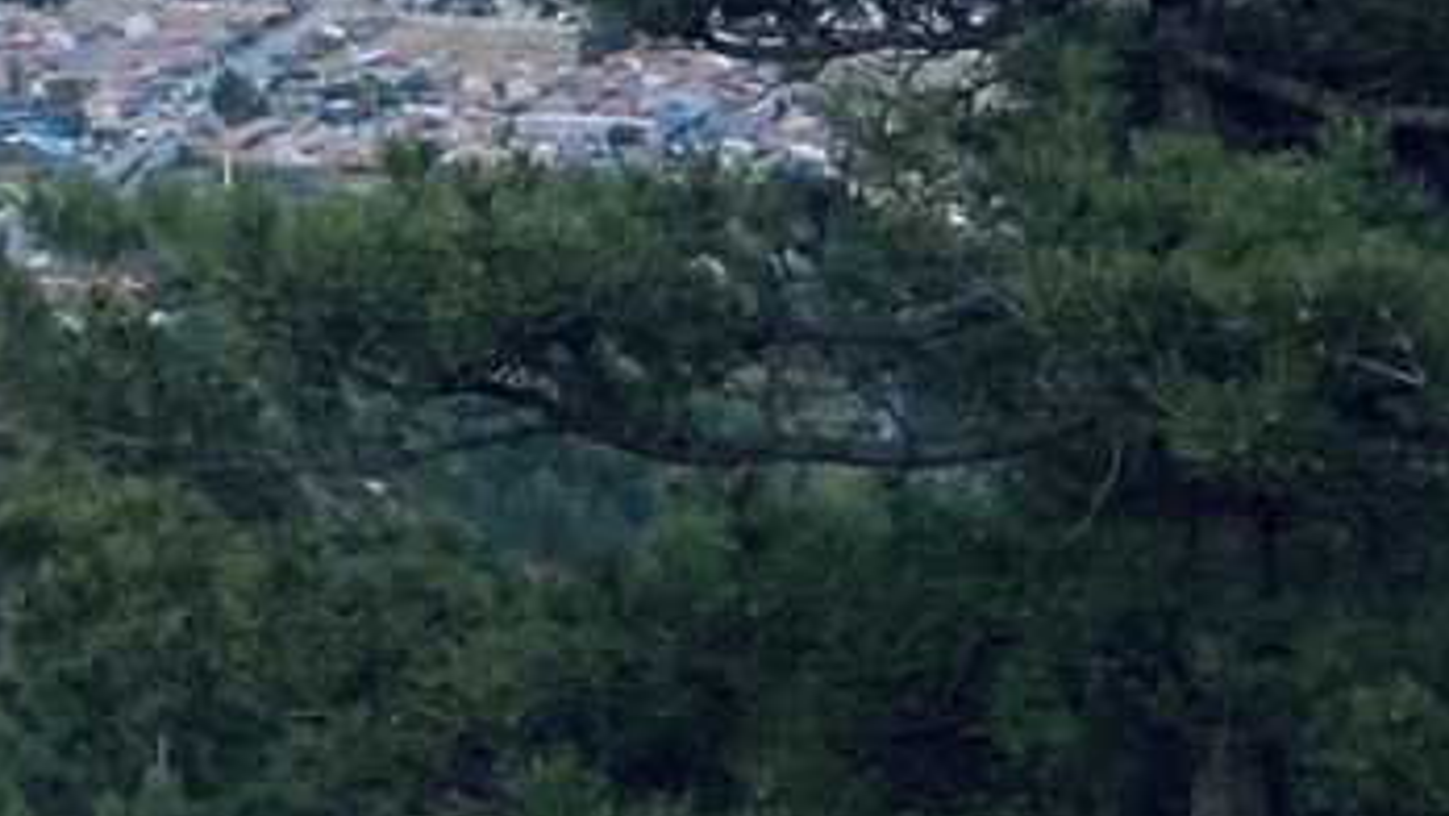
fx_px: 6265
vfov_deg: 6.9
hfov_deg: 12.1
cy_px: -1316
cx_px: -1183
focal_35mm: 163
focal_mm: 4.25
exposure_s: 1/1124
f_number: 1.8
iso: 32
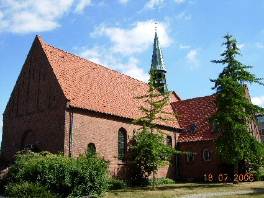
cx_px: 132
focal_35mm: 36
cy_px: 99
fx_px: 275
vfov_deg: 39.7
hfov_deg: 51.3
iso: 50
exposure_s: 1/279
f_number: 5.4
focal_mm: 7.5
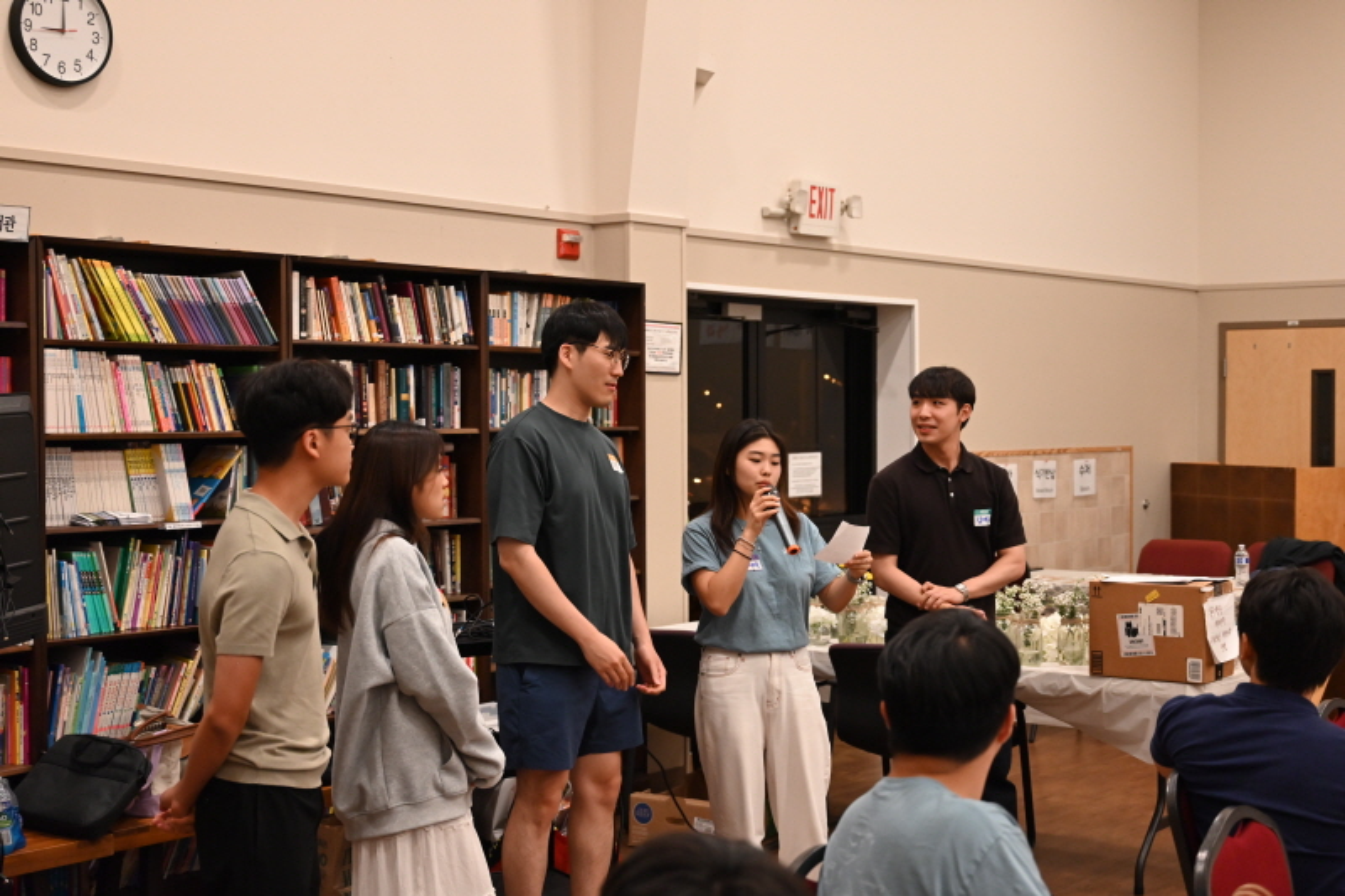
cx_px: 672
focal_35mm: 47
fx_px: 1755
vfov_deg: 28.6
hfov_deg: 41.9
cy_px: 448
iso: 2800
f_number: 4
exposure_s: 1/125
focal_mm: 47
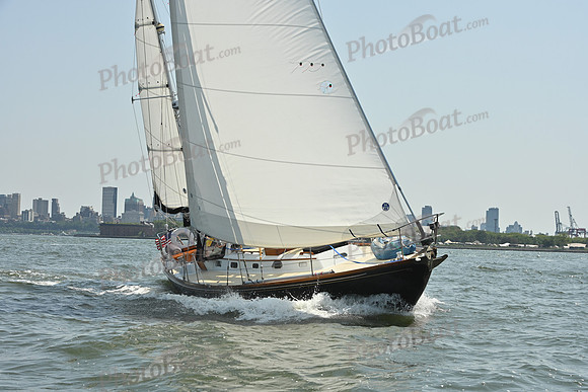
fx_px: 1225
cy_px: 196
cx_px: 294
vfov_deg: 18.2
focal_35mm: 75
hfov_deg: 27.0
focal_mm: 75
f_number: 10
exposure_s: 1/1250
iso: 320
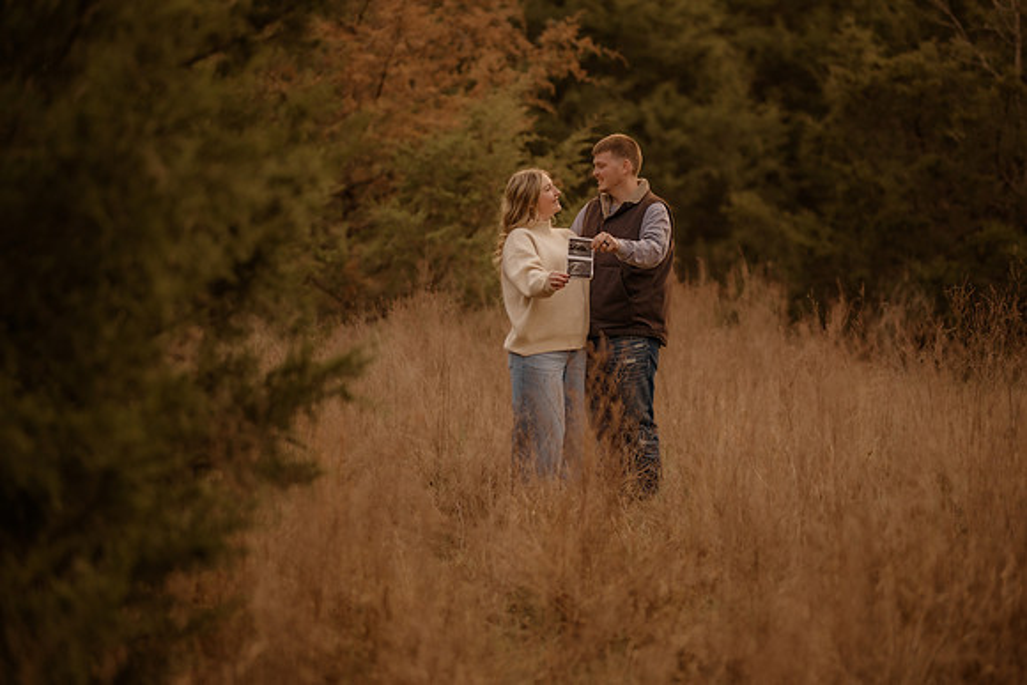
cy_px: 342
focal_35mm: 85
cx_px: 514
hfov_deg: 23.9
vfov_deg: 16.1
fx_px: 2425
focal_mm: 85
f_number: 1.4
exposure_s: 1/1250
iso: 320
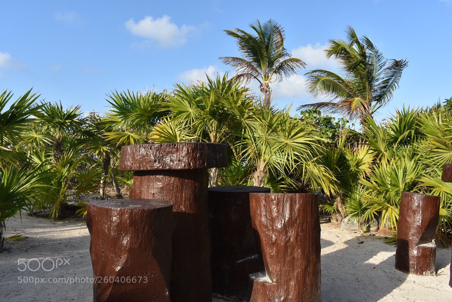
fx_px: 377
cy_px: 151
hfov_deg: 61.9
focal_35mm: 30
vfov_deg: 43.6
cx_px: 226
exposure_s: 1/250
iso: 200
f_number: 8
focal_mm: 20
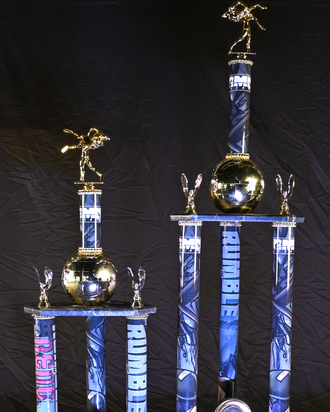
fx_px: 598
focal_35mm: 49
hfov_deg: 30.8
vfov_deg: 37.7
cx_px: 161
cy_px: 270
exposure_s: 1/60
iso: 4500
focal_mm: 26
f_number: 4.5
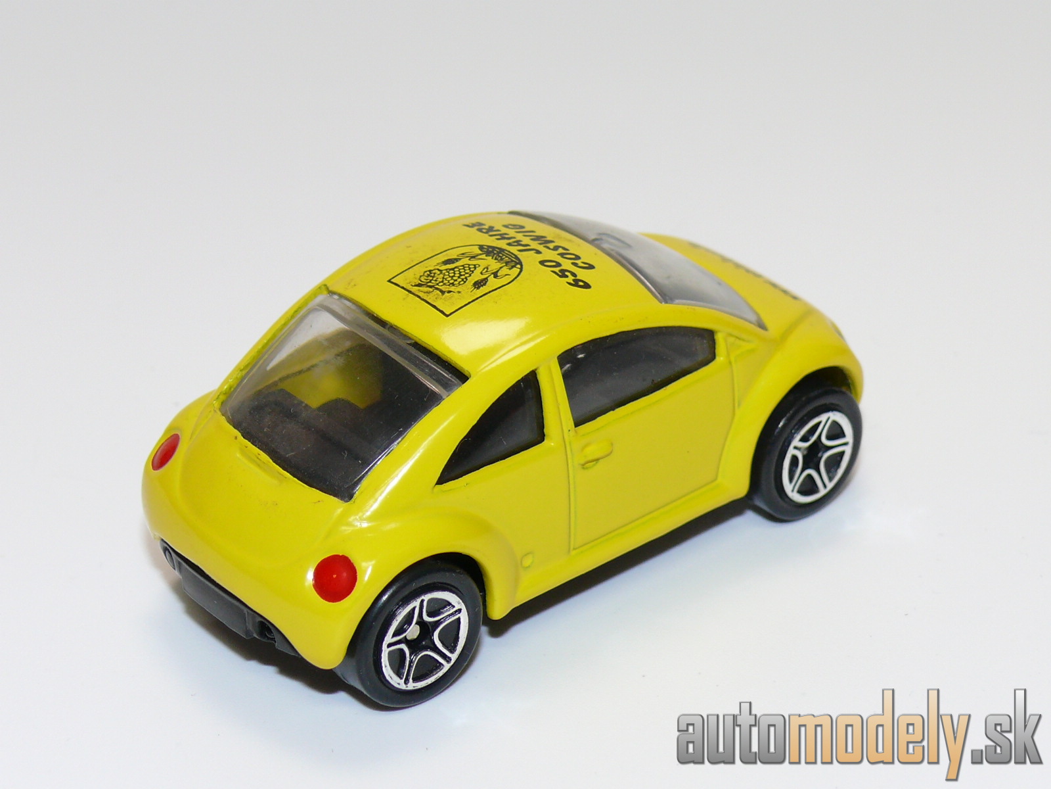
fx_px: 2824
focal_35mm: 93
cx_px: 526
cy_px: 394
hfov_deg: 21.1
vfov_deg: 15.9
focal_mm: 12.7
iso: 100
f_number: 4
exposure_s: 1/30
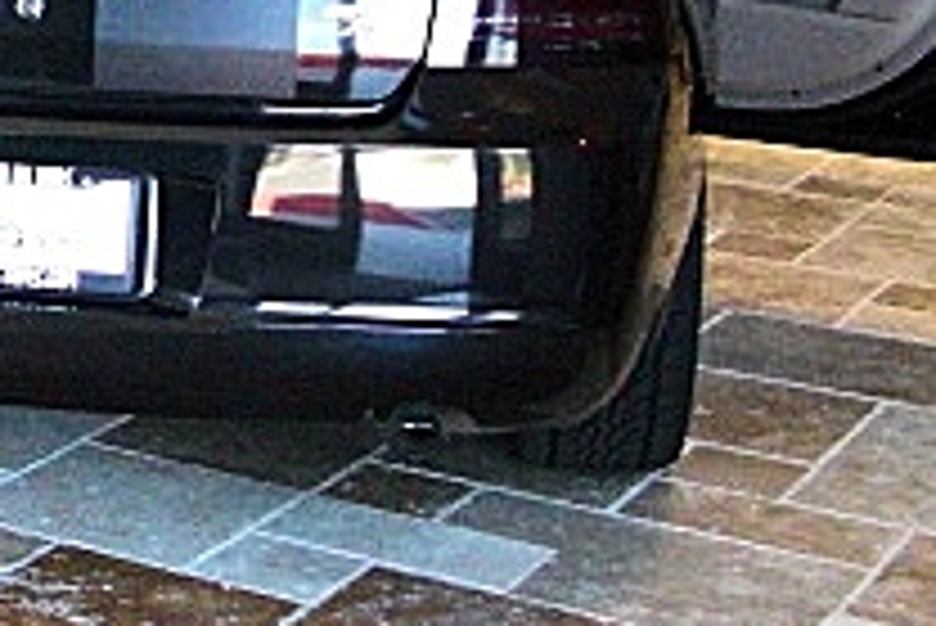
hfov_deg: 16.8
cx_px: -274
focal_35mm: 115
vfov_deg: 11.7
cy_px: -135
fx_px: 2992
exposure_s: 1/100
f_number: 2.8
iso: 800
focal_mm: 6.3
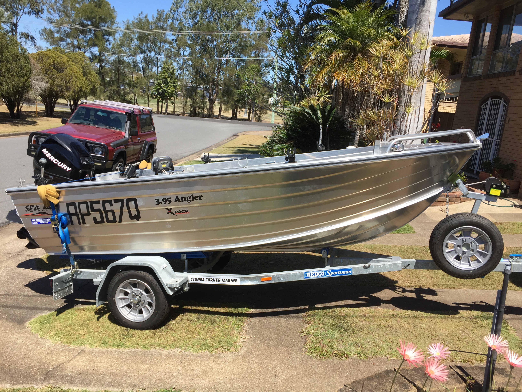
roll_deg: -6.8
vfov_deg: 48.2
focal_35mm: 29
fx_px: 437
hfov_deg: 61.7
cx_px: 261
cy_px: 196
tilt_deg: -13.0
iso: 32
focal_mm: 4.15
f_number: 2.2
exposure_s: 1/1412
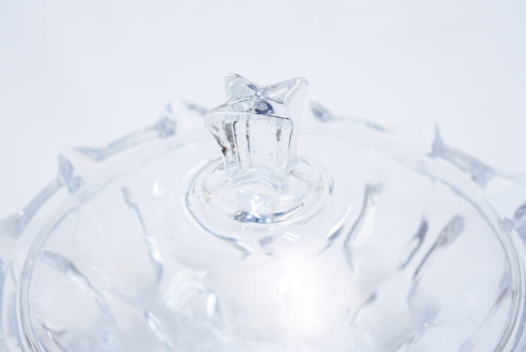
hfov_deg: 28.8
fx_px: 1024
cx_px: 263
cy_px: 176
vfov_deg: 19.5
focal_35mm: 70
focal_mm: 70
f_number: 13
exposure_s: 1/125
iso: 3200
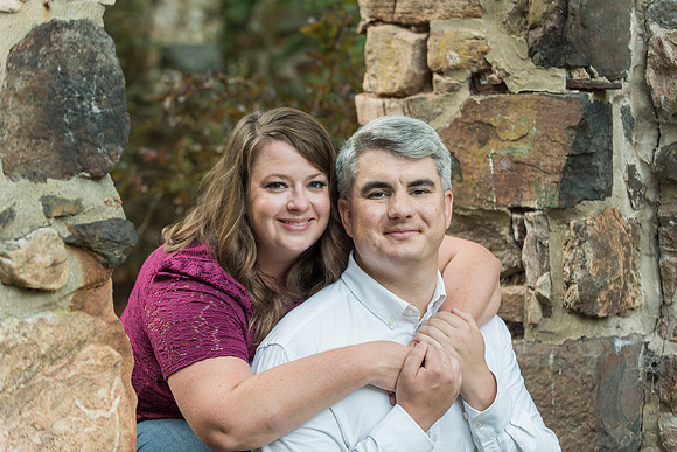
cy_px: 226
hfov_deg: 20.8
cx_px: 338
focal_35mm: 98
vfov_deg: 14.0
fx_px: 1843
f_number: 4
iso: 640
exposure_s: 1/80
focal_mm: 98
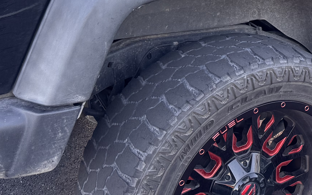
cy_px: -52
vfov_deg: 14.9
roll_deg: -2.1
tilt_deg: -6.5
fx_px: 714
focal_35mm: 84
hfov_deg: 22.3
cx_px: 398
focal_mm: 6.76
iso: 80
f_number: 1.78
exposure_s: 1/121
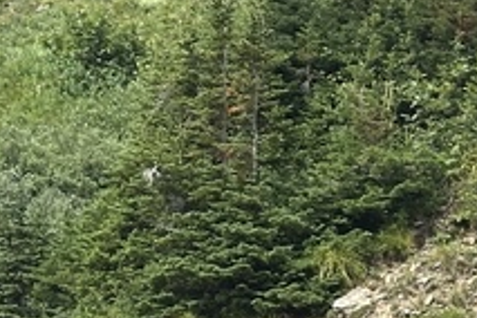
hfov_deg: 8.5
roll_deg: -5.2
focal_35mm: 234
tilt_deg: +3.9
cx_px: 808
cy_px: 425
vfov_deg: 5.8
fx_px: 3100
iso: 64
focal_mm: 6.86
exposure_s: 1/3058
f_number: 1.78
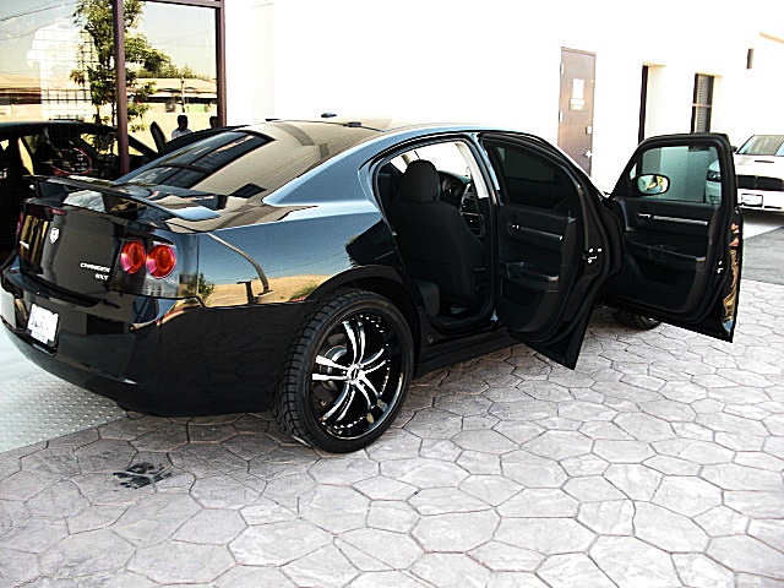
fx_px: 815
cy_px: 294
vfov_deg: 39.7
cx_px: 392
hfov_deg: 51.4
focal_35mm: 36
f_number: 2.8
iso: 100
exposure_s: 1/80
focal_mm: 6.3
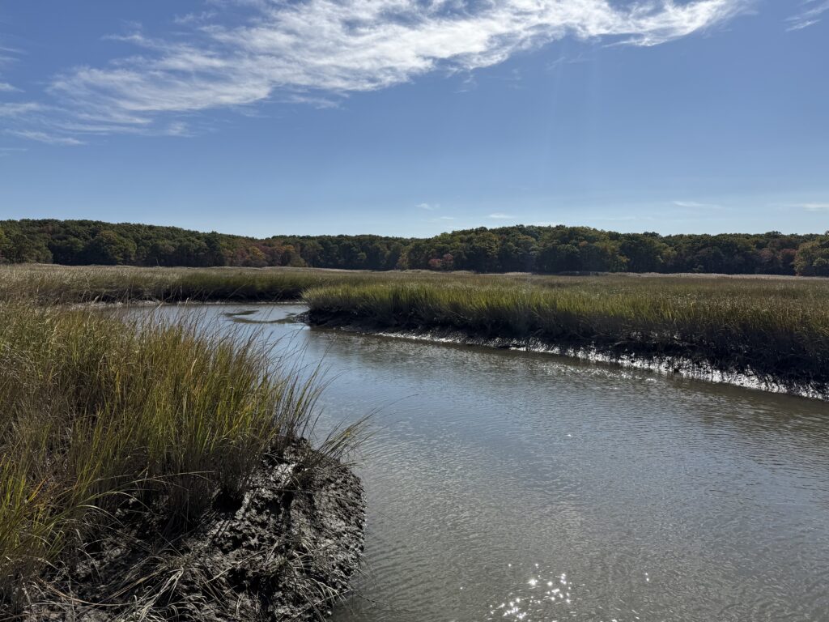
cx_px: 414
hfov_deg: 71.6
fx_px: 575
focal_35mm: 24
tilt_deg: -3.4
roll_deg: -0.8
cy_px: 311
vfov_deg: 56.8
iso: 80
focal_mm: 6.76
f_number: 1.78
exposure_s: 1/10309
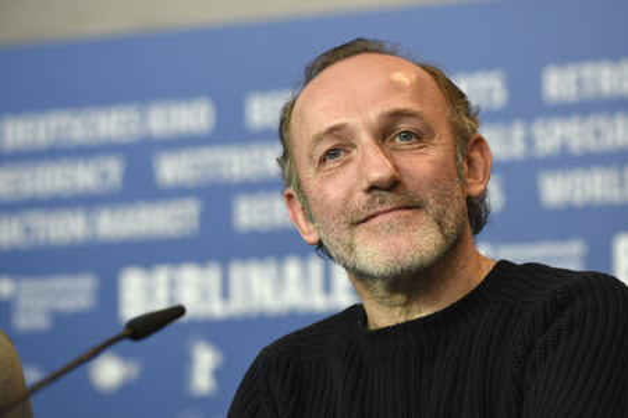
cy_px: 209
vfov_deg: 4.9
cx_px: 314
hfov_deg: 7.4
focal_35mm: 278
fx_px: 4837
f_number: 3.5
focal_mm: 185
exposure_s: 1/320
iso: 800
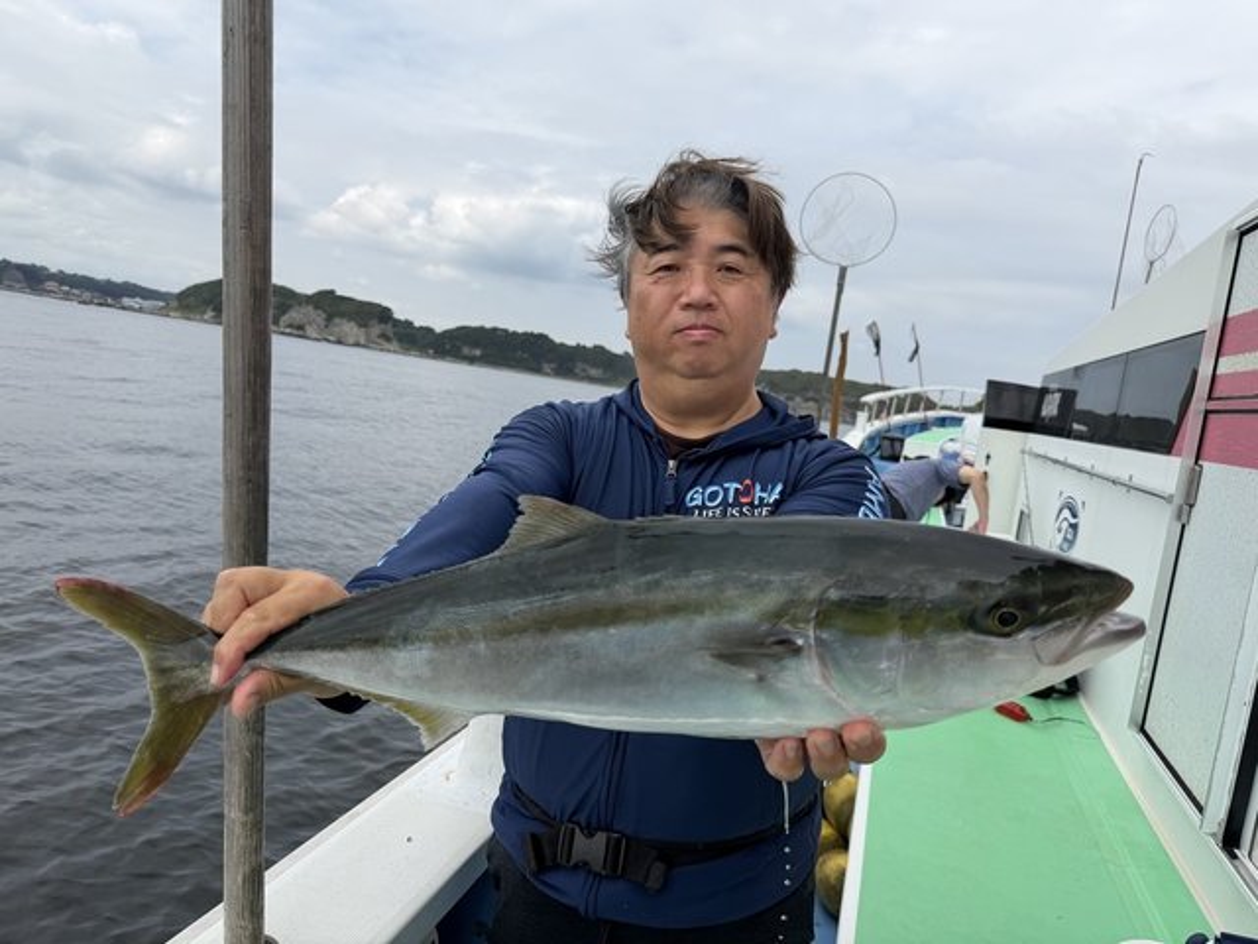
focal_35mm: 24
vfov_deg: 56.8
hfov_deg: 71.6
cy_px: 472
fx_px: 872
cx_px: 629
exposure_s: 1/4975
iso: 80
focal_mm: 6.76
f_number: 1.78
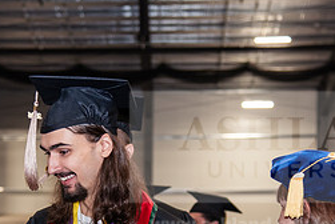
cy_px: 253
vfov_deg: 10.1
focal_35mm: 134
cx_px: 89
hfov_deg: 15.2
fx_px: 1248
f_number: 4
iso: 1000
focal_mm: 58
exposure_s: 1/125
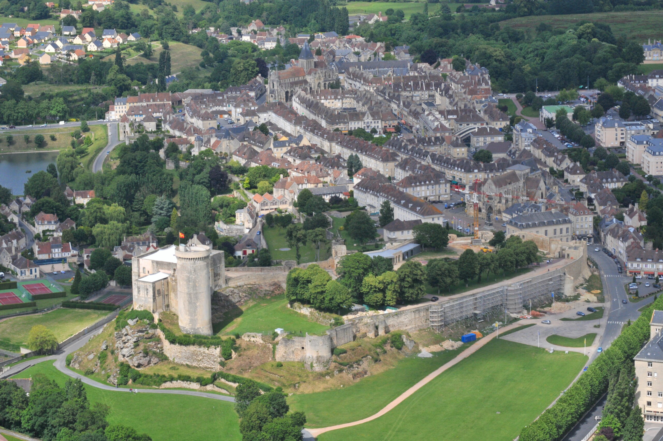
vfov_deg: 13.0
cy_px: 220
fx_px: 1931
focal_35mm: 105
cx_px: 332
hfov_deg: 19.5
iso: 400
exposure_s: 1/500
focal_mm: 70
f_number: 14
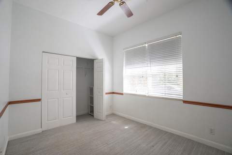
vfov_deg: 73.7
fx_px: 103
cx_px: 116
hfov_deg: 96.7
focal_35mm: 16
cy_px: 78
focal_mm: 16
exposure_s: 1/5
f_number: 8
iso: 100
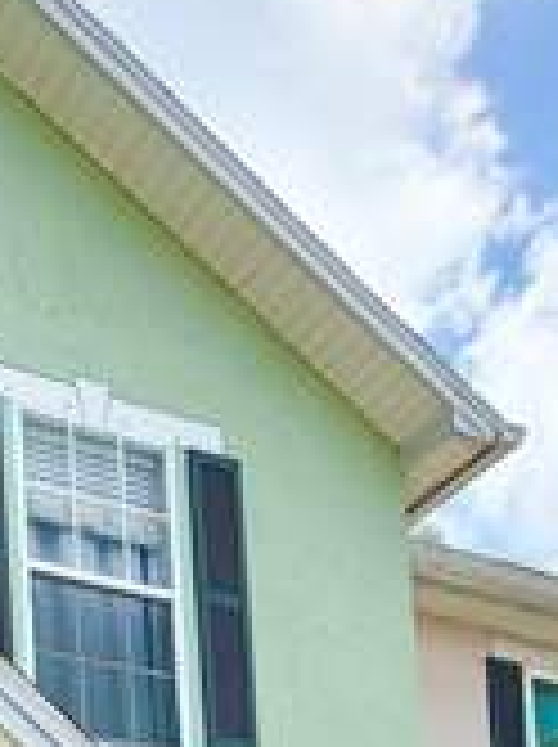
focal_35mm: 54
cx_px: -248
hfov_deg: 22.7
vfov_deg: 24.1
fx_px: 1164
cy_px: 1228
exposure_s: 1/1087
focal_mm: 2.22
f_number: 2.2
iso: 20
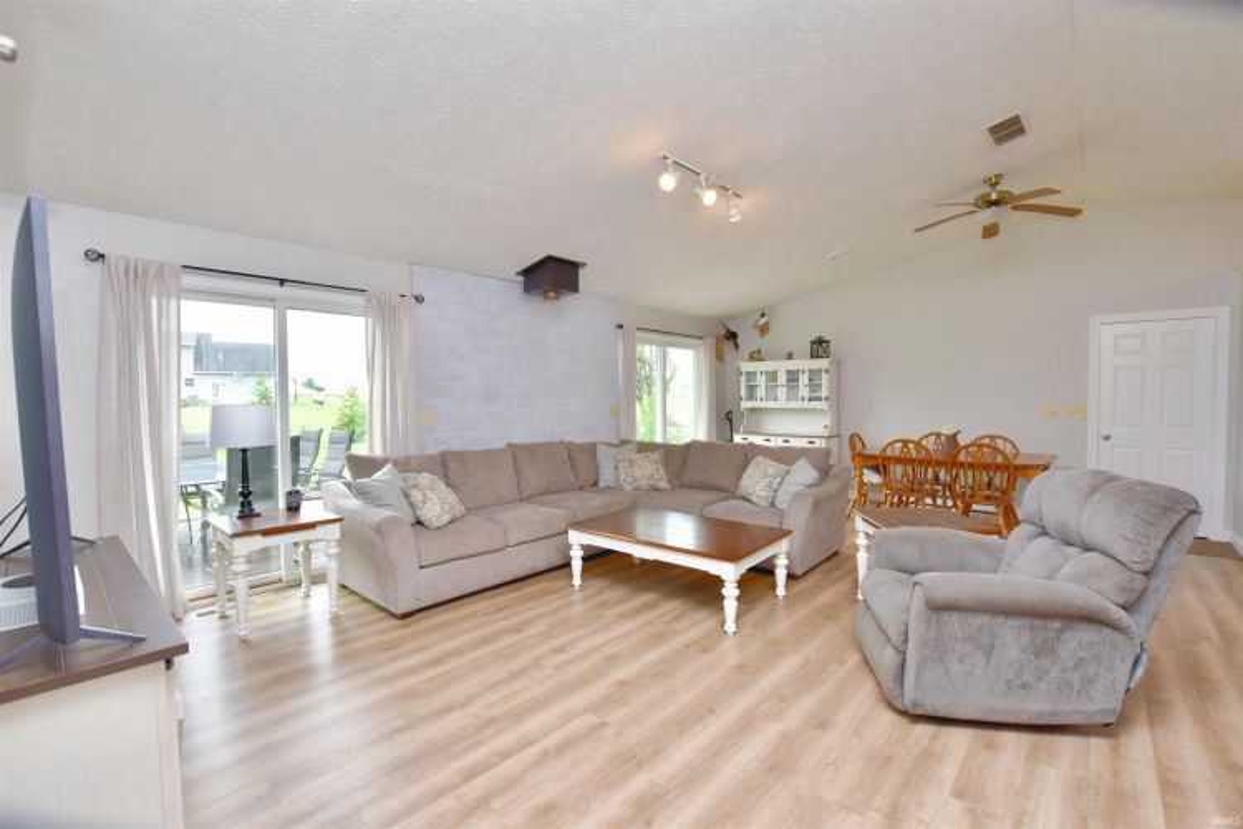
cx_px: 622
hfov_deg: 100.4
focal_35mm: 15
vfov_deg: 77.3
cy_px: 414
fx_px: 518
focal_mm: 10
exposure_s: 1/125
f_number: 5.6
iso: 400
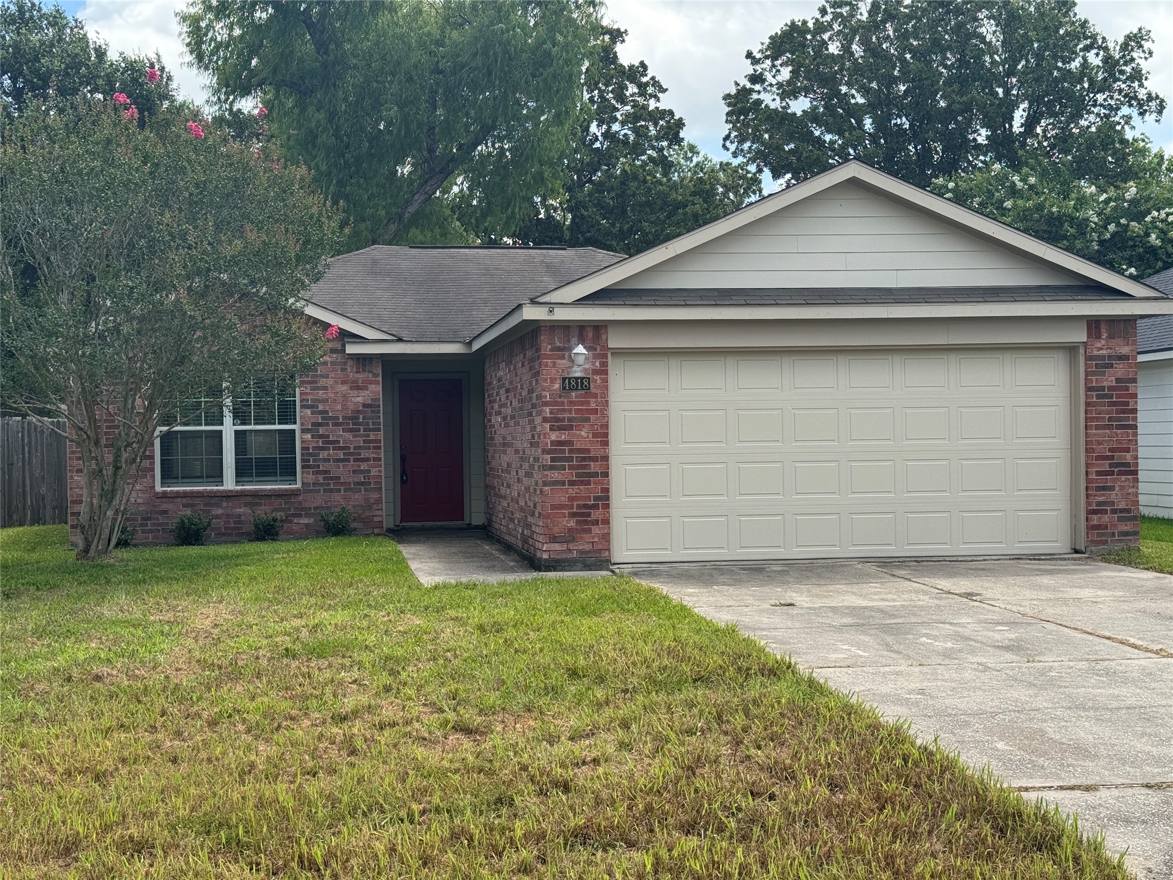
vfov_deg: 30.3
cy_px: 440
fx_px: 1627
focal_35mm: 48
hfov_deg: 39.7
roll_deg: +1.2
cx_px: 586
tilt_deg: -0.6
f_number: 1.78
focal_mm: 6.76
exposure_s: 1/2045
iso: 64
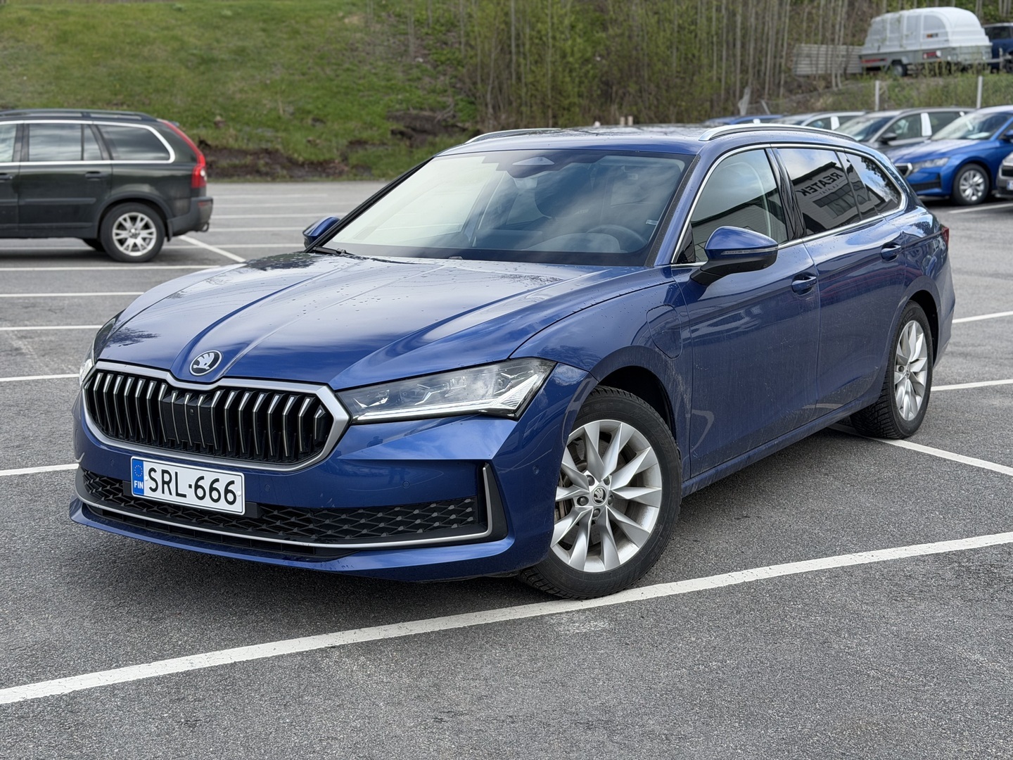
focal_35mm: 48
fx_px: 1405
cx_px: 506
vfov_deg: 30.3
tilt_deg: -9.8
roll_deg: -0.4
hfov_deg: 39.7
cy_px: 380
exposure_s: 1/1307
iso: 64
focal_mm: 6.76
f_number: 1.78
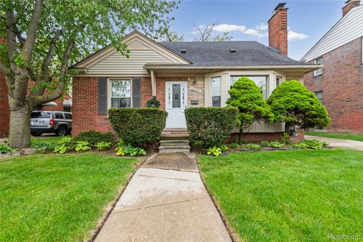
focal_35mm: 14
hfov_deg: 104.3
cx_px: 182
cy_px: 121
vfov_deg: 81.2
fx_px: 141
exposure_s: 1/50
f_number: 10
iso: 400
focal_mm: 14
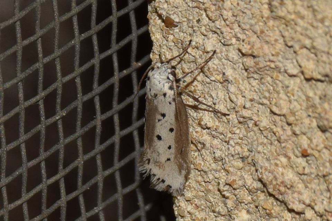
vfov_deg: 6.5
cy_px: 110
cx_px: 166
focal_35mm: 210
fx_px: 1937
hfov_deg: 9.8
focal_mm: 140
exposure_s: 1/160
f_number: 13
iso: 100
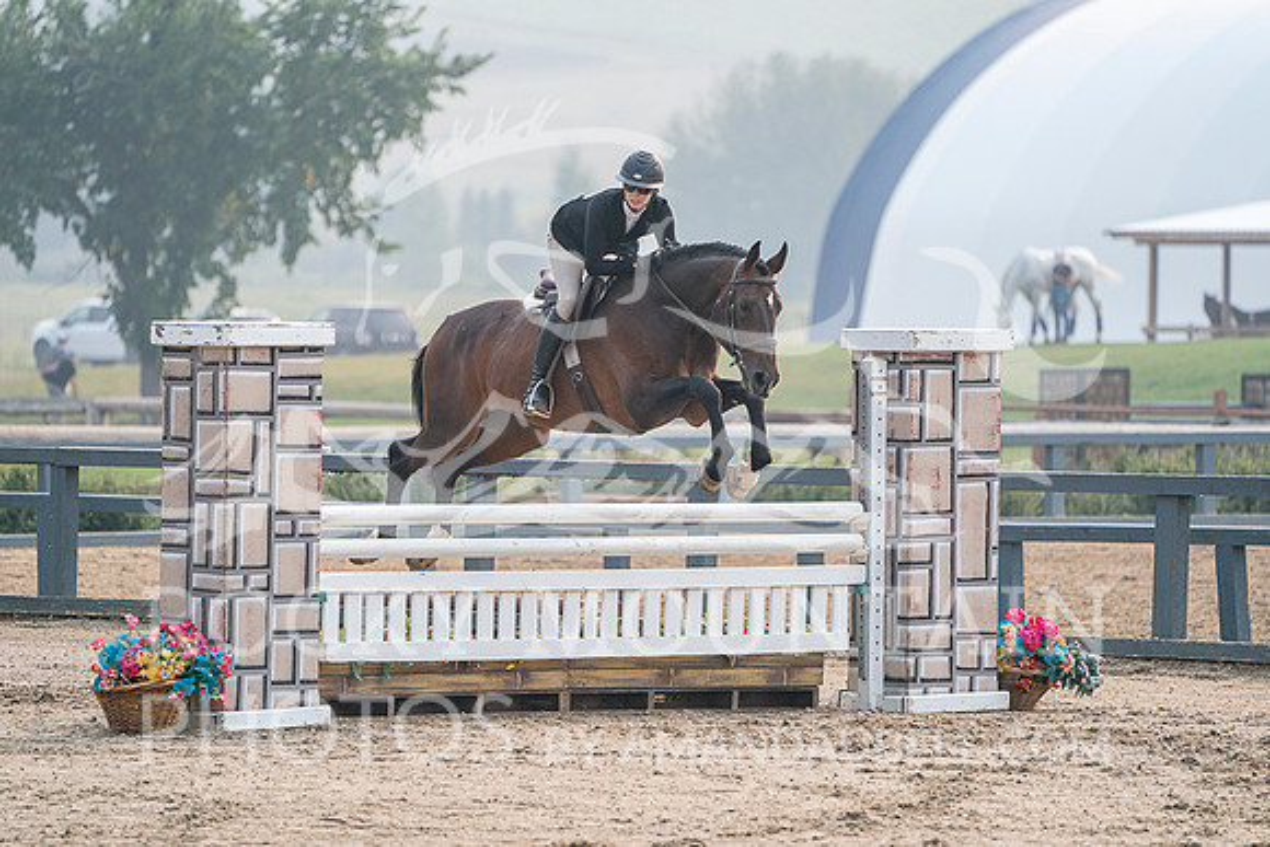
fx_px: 11856
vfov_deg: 4.1
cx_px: 635
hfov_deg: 6.1
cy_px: 424
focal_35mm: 336
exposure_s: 1/800
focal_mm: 336
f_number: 5.6
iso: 500
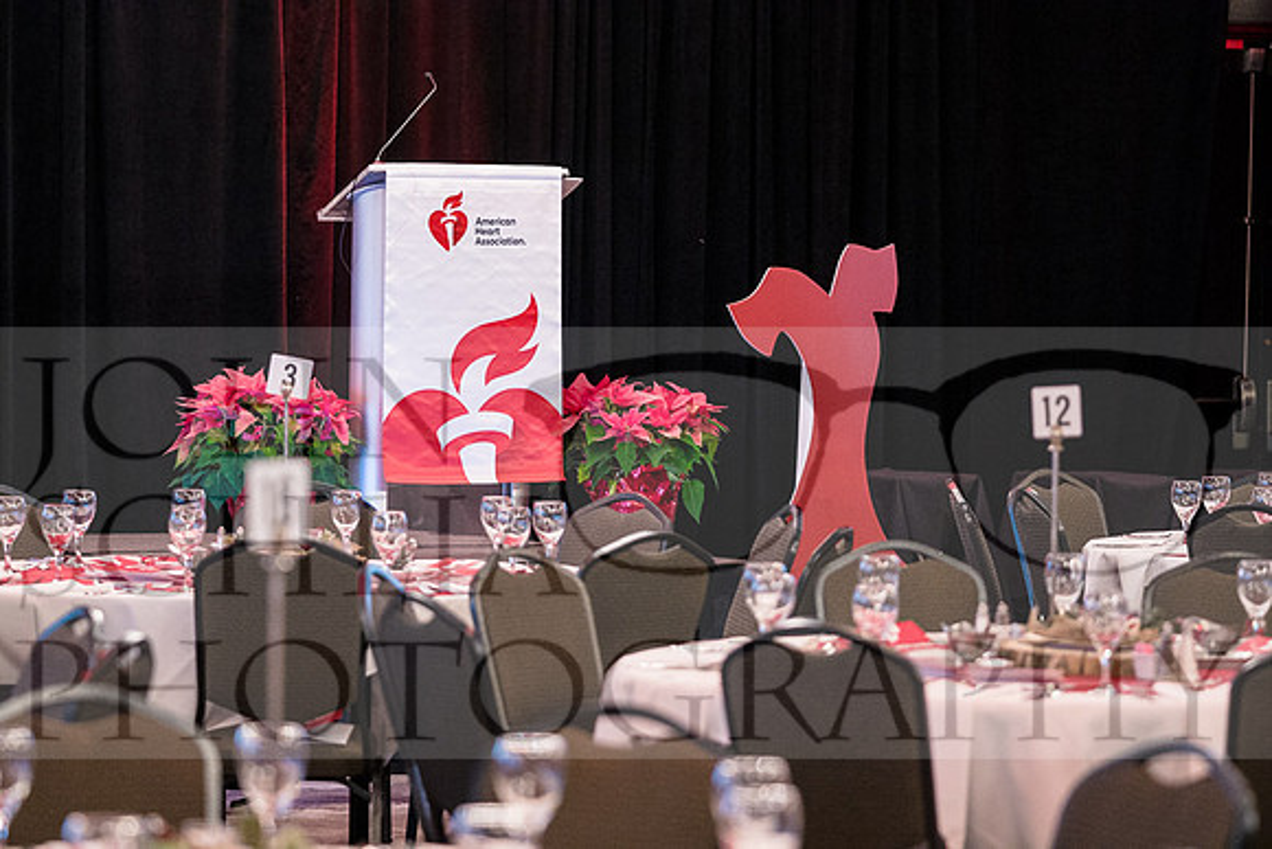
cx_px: 636
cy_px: 424
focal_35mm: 163
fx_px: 5760
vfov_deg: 8.4
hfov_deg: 12.6
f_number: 2.8
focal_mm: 109
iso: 2500
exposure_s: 1/60
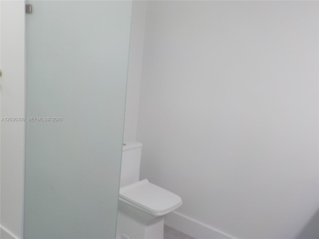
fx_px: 276
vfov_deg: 46.8
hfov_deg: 60.0
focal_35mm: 30
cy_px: 120
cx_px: 160
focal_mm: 4.1
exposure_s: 1/30
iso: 125
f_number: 3.3
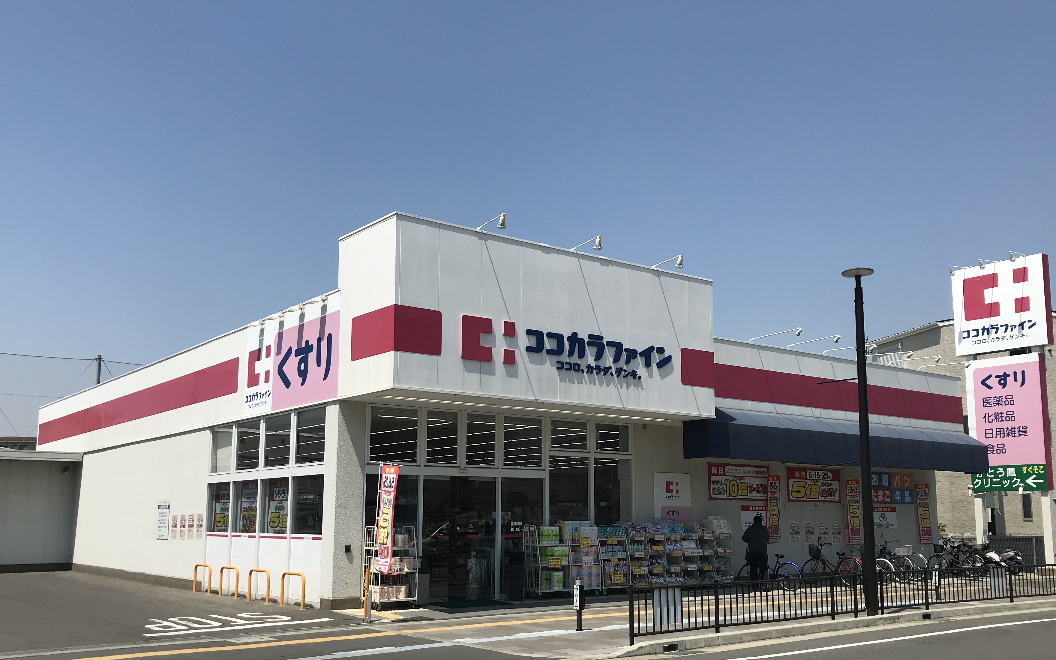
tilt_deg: +7.8
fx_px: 979
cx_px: 553
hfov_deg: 56.7
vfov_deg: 37.2
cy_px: 383
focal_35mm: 34
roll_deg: +0.3
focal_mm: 3.99
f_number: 1.8
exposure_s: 1/4000
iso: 20
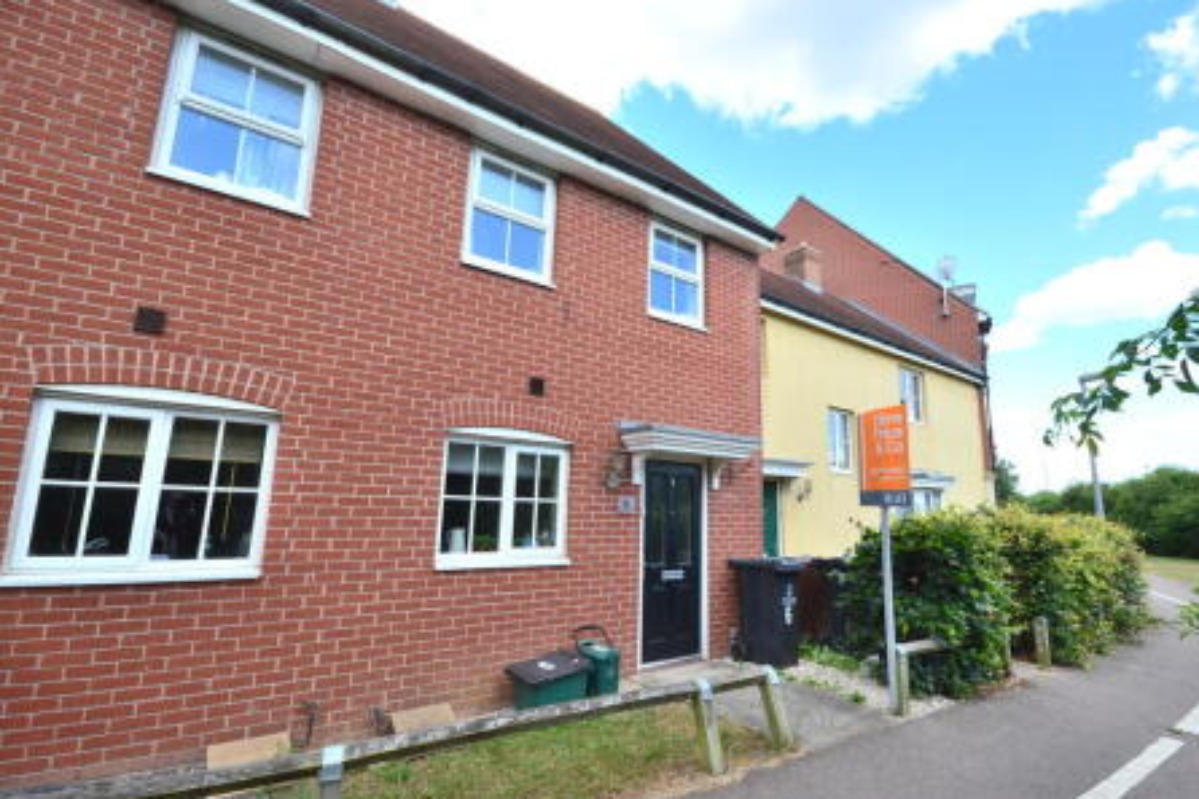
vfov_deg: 73.7
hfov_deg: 96.6
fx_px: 533
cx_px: 637
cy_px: 400
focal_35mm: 16
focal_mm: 10
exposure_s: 1/200
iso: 400
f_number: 10
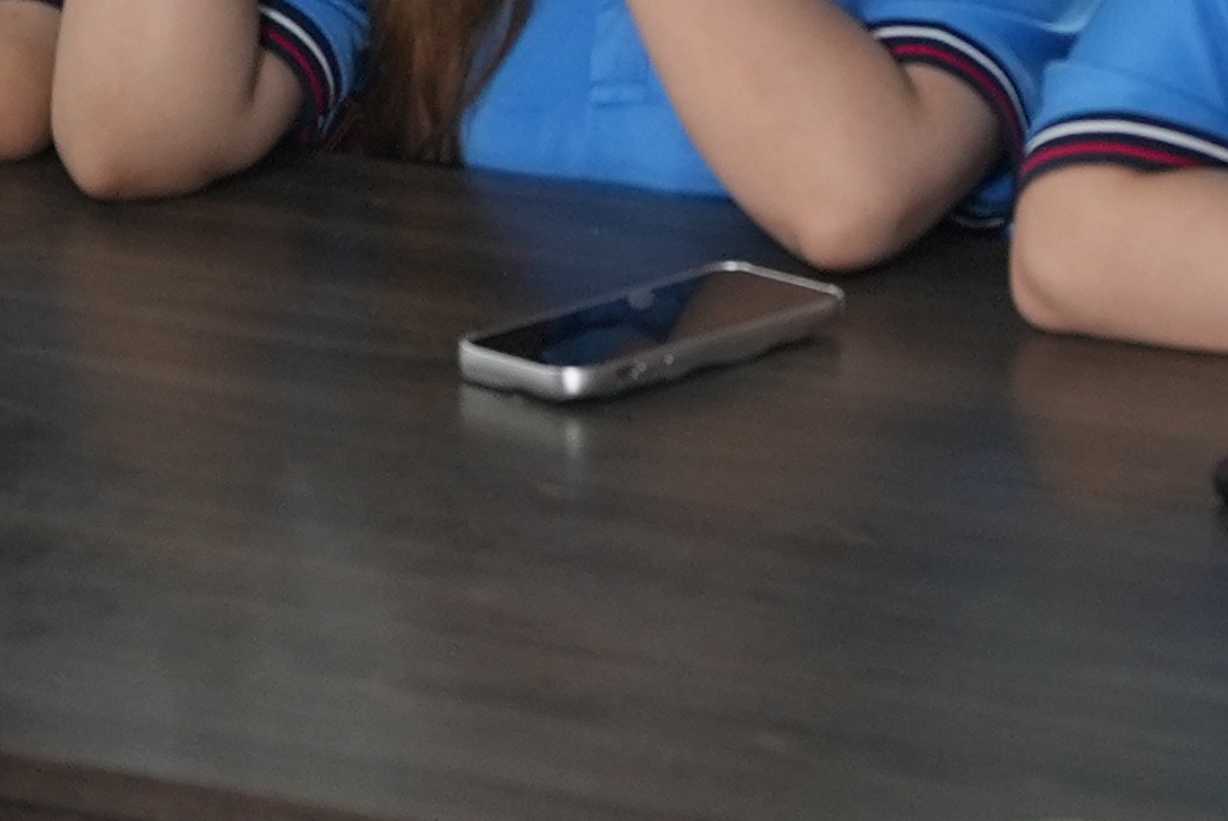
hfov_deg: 8.4
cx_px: 1521
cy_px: -828
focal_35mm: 241
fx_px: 8227
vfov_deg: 5.6
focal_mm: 53
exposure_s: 1/125
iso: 1250
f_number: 4
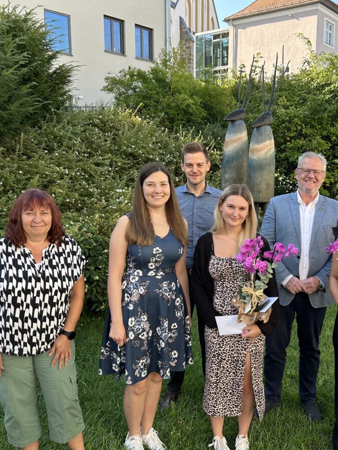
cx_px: 257
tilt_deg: -8.5
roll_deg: -0.8
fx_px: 455
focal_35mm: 35
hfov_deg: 39.5
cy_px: 225
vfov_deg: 52.6
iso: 50
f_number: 1.5
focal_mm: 5.7
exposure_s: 1/601
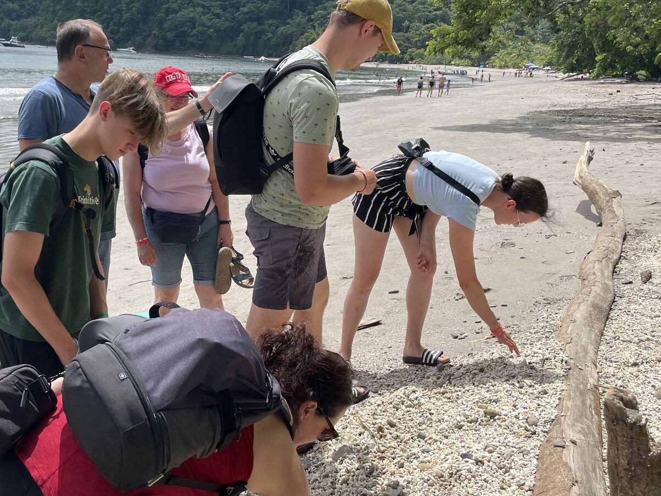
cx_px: 213
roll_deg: -2.0
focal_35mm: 39
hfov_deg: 47.0
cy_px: 258
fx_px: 745
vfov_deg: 36.8
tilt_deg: -13.3
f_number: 1.6
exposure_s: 1/3125
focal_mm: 4.2
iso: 32
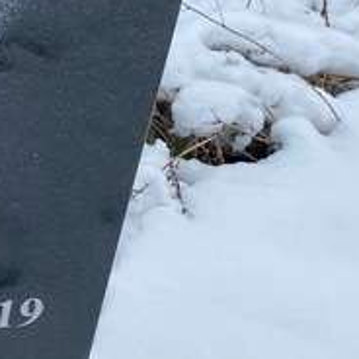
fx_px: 1173
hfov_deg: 15.7
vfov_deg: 17.4
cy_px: 129
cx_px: -211
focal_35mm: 100
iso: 32
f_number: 1.8
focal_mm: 4.25
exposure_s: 1/364
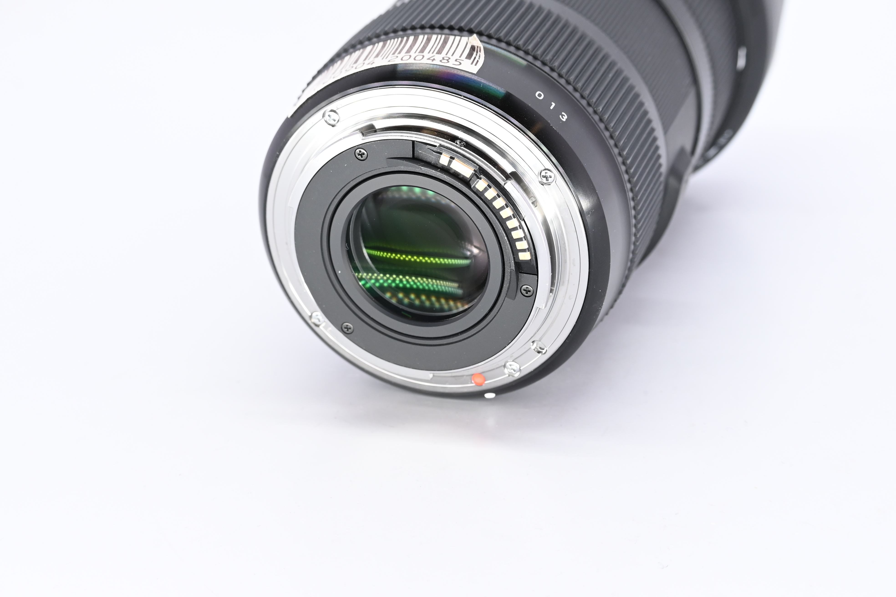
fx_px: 1867
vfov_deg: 18.2
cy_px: 298
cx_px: 448
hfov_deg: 27.0
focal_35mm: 75
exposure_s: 1/100
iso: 500
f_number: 9
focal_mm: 50
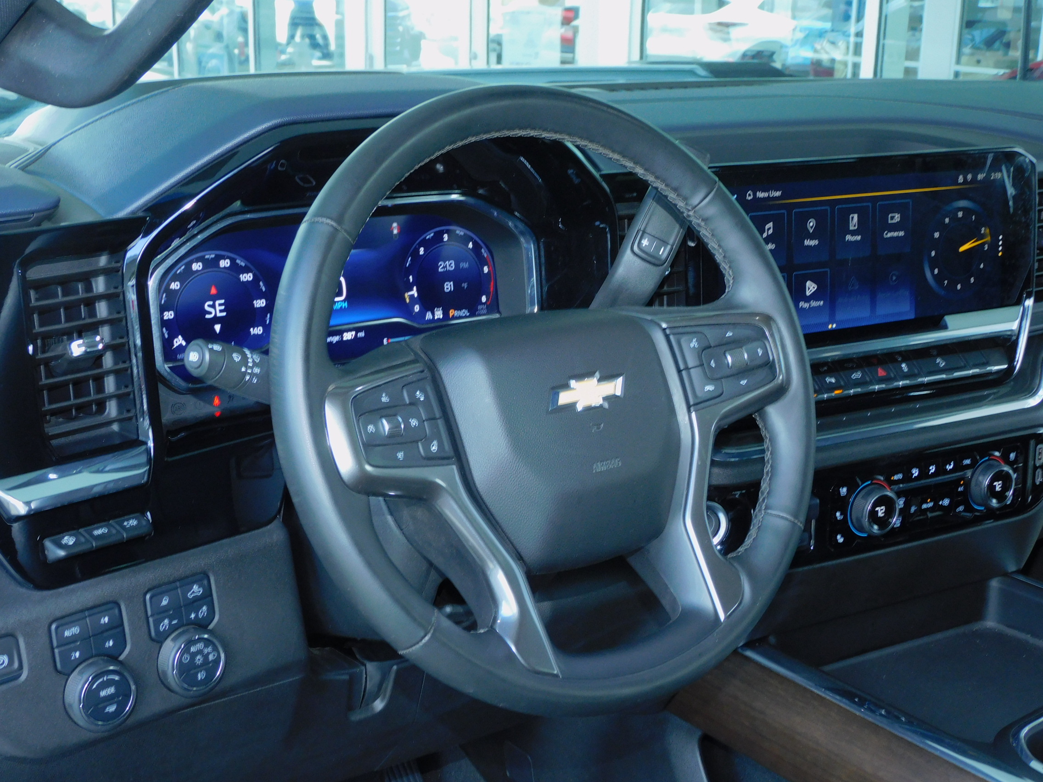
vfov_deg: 29.1
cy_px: 391
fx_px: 1507
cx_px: 522
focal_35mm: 50
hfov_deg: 38.2
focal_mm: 9
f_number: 4
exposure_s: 1/30
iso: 200
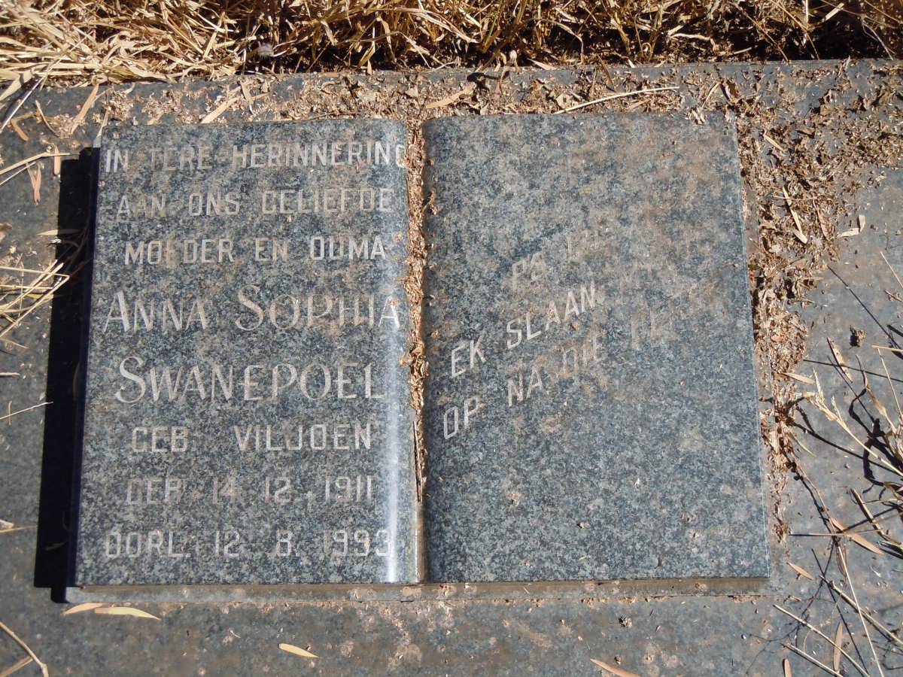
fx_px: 1174
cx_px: 452
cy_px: 338
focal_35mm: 45
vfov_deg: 32.2
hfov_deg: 42.1
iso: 200
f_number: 7.6
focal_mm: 8.1
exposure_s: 1/400
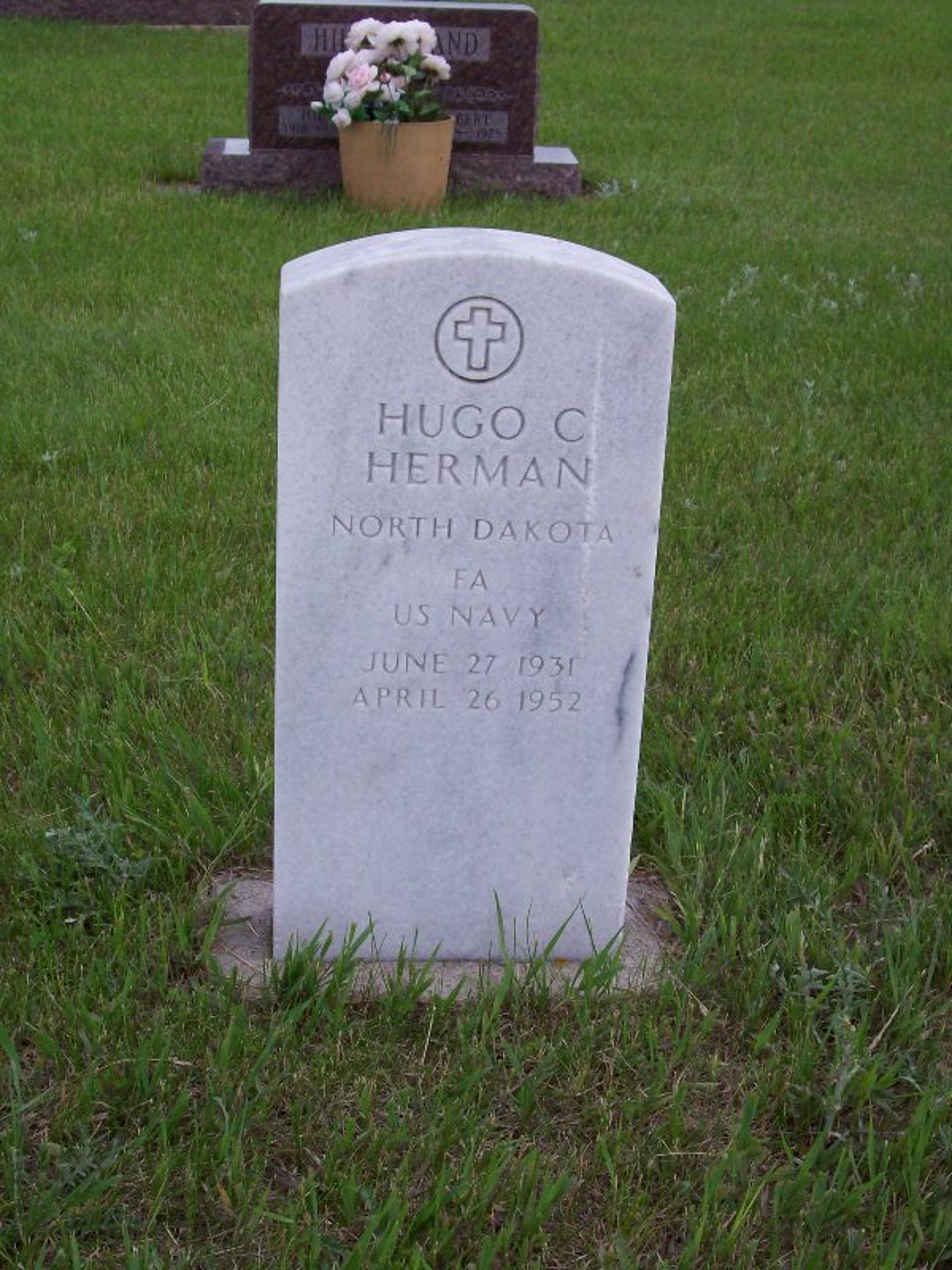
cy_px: 635
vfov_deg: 34.3
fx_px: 2053
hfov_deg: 26.1
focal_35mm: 56
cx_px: 476
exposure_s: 1/452
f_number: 6
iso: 80
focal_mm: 9.4
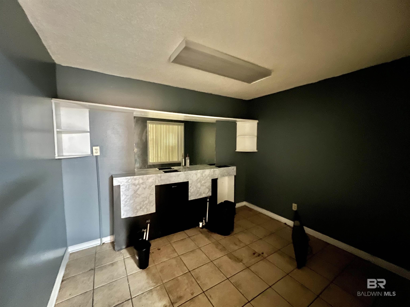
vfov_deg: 89.9
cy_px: 154
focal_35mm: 13
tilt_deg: -4.8
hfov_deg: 106.2
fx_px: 154
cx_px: 205
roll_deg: +0.0
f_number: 1.8
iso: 1250
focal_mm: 1.57
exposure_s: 1/8
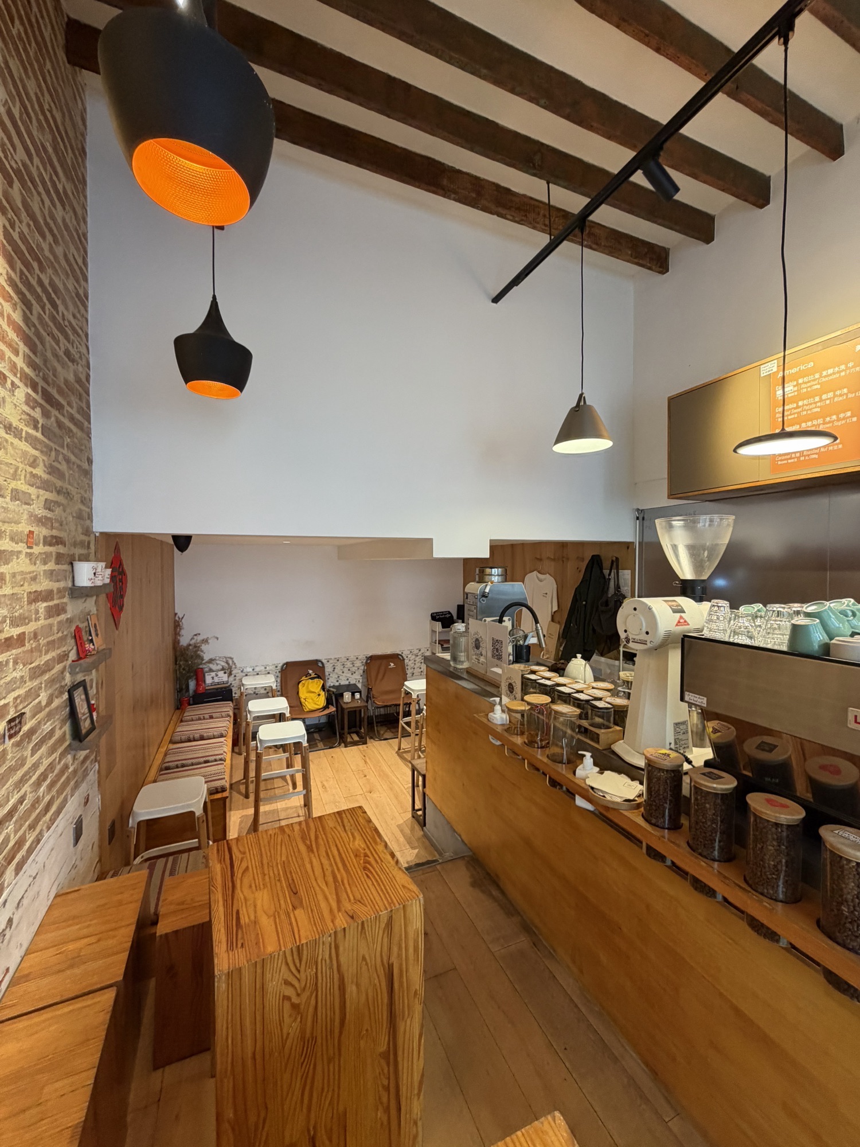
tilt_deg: +0.1
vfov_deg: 102.1
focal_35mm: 14
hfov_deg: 85.7
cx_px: 430
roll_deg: -0.3
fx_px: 464
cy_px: 574
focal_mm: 2.22
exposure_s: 1/50
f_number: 2.2
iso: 200
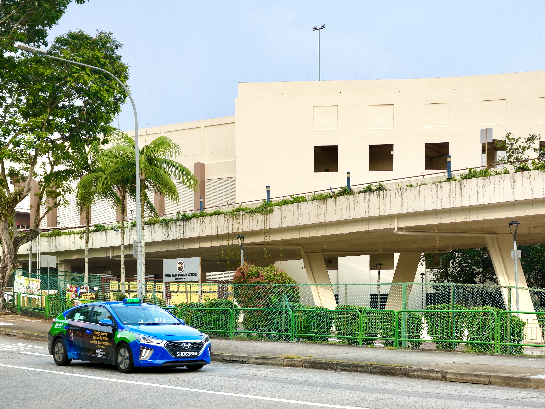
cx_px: 272
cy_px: 204
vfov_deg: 61.1
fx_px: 346
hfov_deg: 76.4
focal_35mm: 22
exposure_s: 1/500
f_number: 4
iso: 200
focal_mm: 28
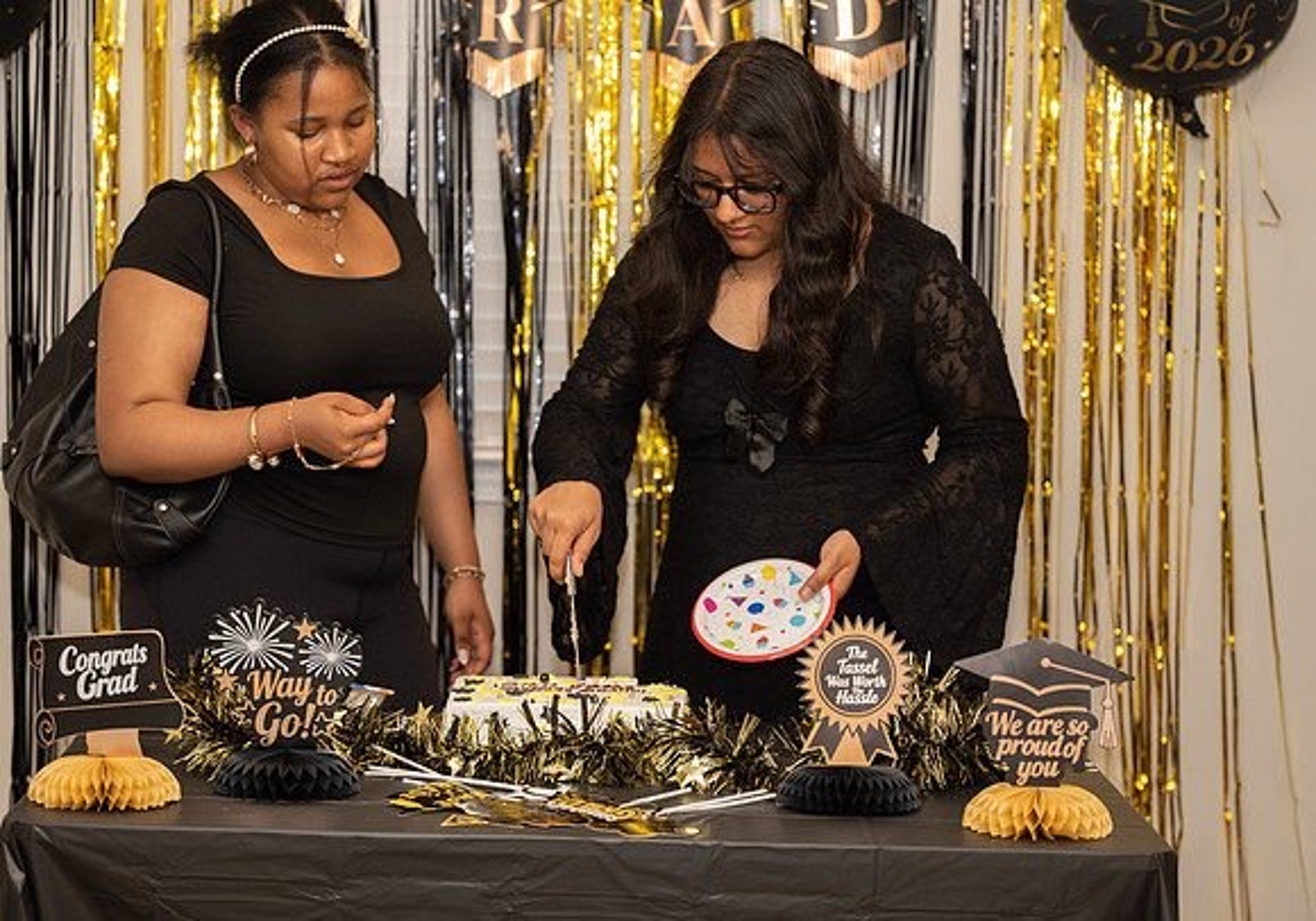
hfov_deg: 23.9
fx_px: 3107
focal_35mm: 84
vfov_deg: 16.9
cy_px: 480
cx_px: 721
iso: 800
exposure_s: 1/160
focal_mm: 77
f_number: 2.8
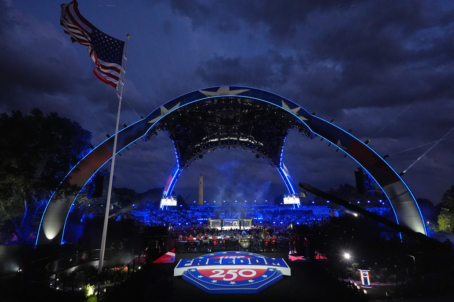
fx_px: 214
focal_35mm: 17
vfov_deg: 70.4
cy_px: 151
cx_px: 227
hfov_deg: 93.3
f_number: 4
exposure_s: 1/320
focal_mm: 17
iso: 4000
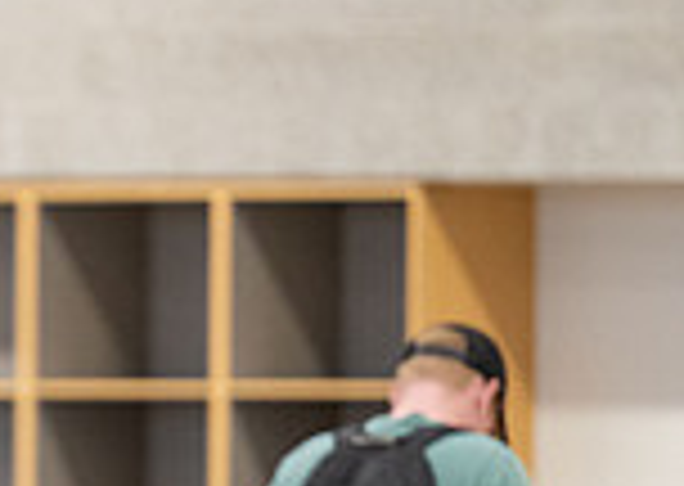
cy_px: 625
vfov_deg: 2.2
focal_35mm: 662
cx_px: -402
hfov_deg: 3.0
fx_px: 12837
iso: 2000
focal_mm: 150
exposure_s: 1/200
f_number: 2.8
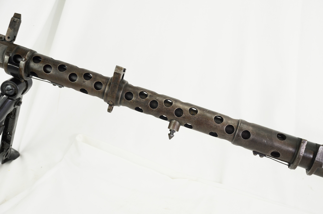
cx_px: 162
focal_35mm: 52
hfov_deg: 37.9
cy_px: 107
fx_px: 470
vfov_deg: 25.6
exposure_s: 1/125
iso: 250
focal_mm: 35
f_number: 5.6
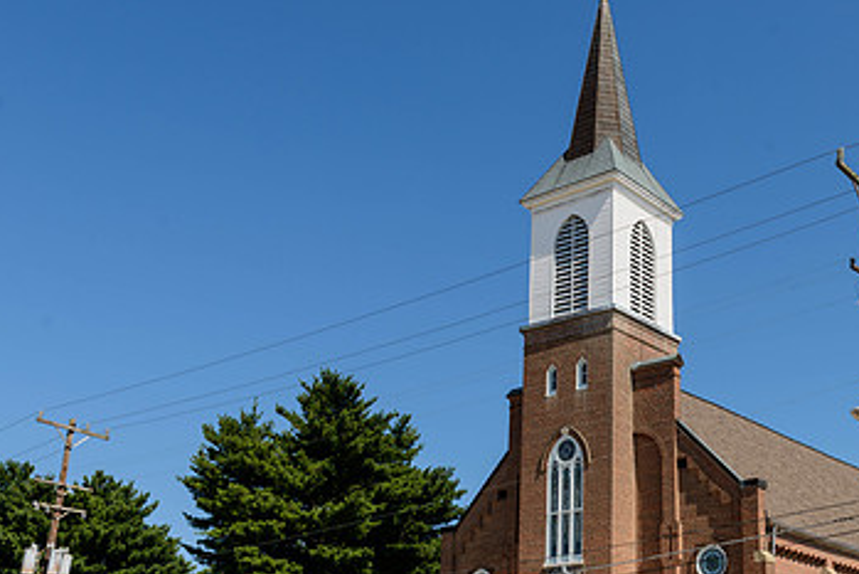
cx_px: 642
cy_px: 415
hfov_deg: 40.0
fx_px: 1146
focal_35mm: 48
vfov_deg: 27.8
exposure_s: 1/320
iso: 100
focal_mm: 28
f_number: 8
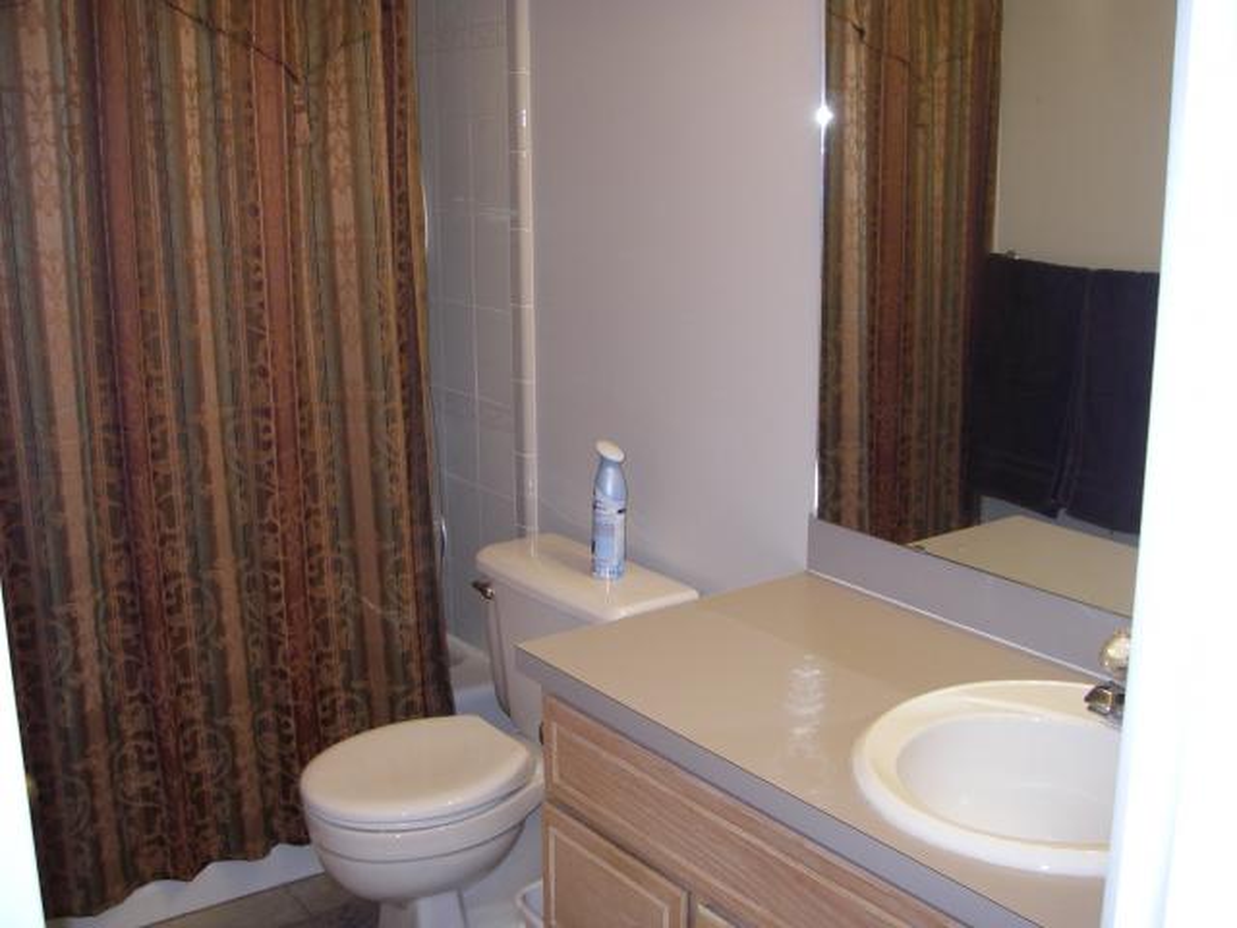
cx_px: 618
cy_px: 464
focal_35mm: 38
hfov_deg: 49.0
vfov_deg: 37.7
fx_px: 1358
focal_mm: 6.3
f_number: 3.3
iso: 160
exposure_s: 1/40
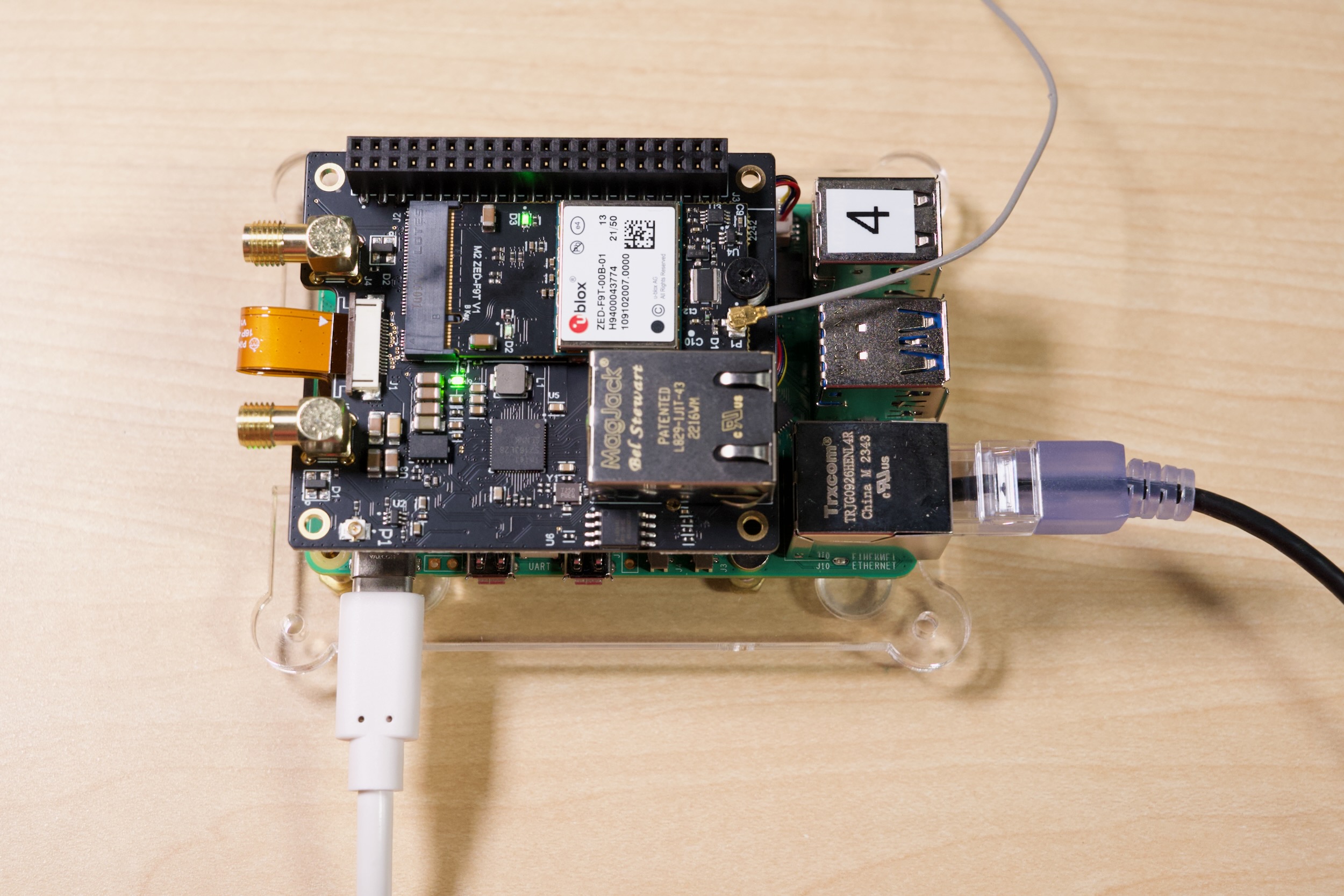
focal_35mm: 60
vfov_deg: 22.6
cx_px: 672
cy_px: 448
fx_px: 2240
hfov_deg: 33.4
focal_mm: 60
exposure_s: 1/60
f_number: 9
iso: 5000
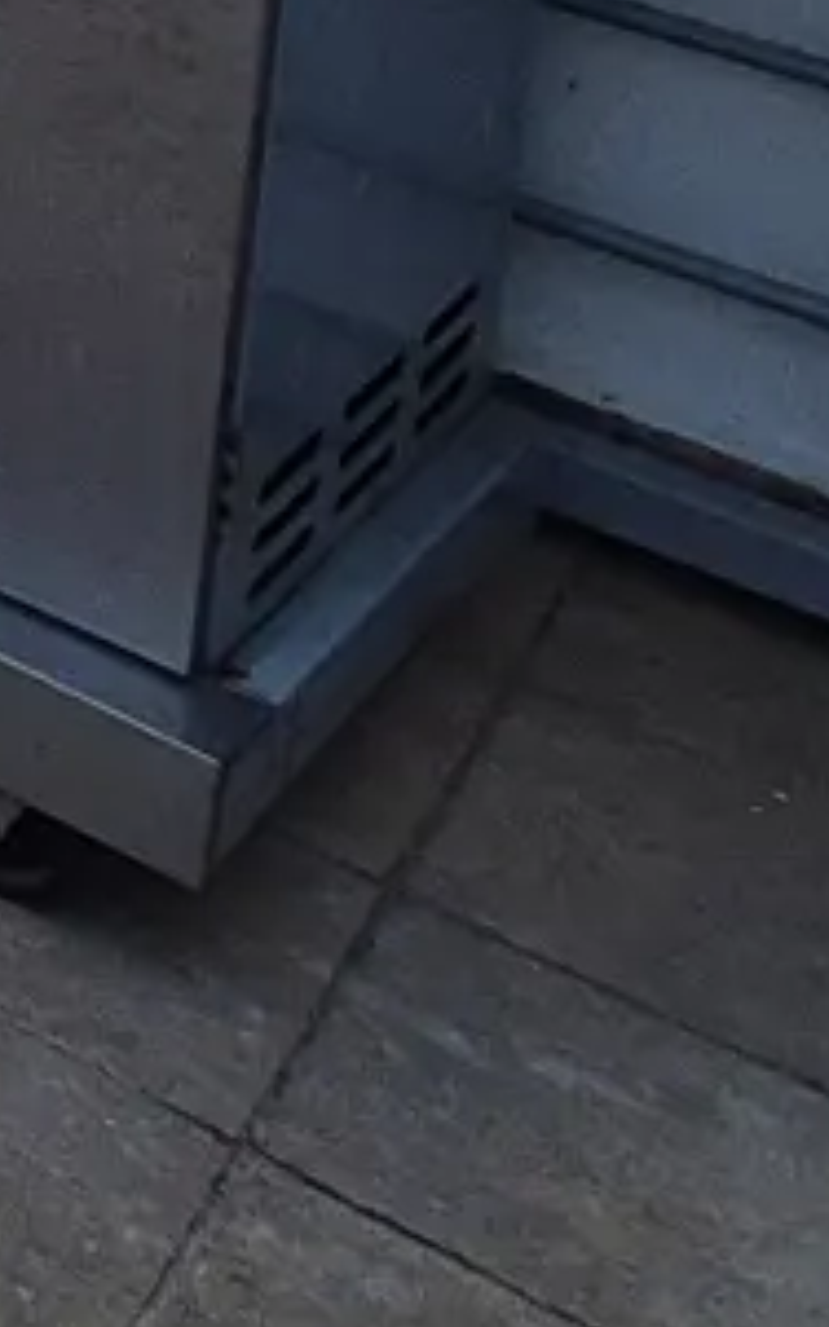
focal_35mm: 88
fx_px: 3183
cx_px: -2236
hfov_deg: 8.8
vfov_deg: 17.8
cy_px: -1199
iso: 50
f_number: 2.2
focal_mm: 2.2
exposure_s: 1/1688
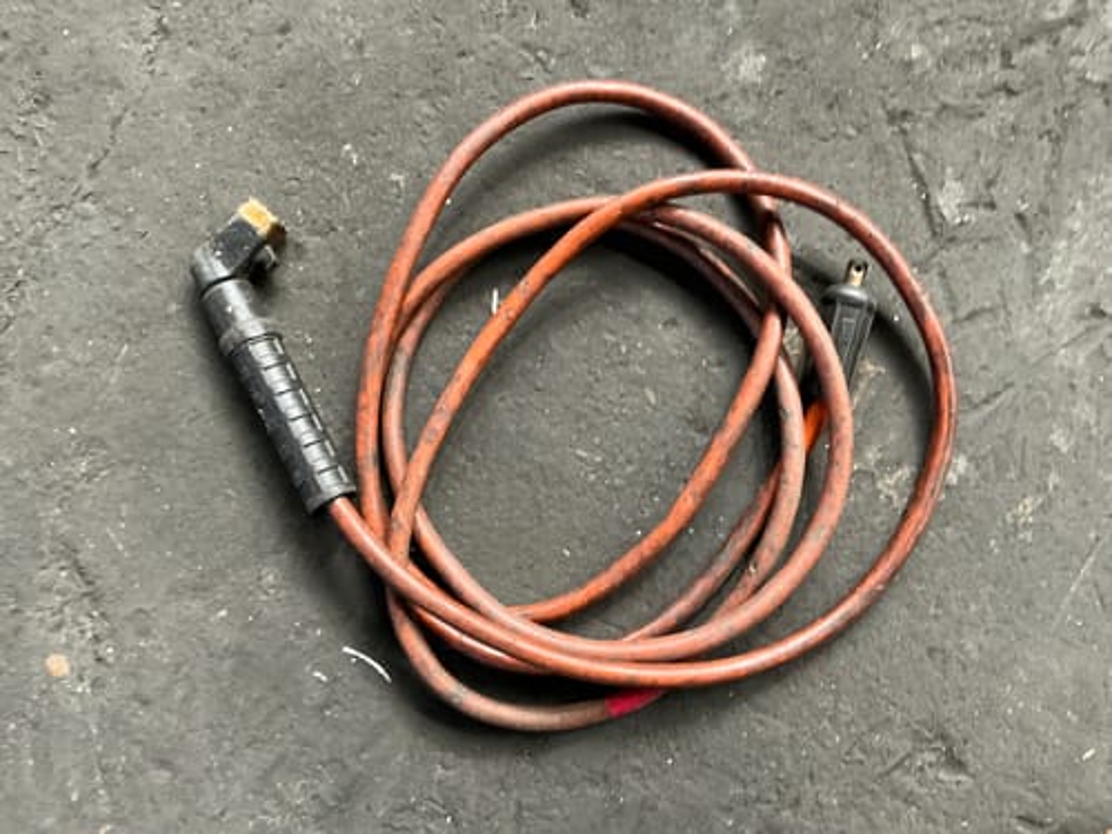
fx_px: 899
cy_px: 417
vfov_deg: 49.7
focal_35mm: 28
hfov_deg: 63.4
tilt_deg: -83.7
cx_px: 556
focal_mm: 3
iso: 125
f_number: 1.8
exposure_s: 1/60
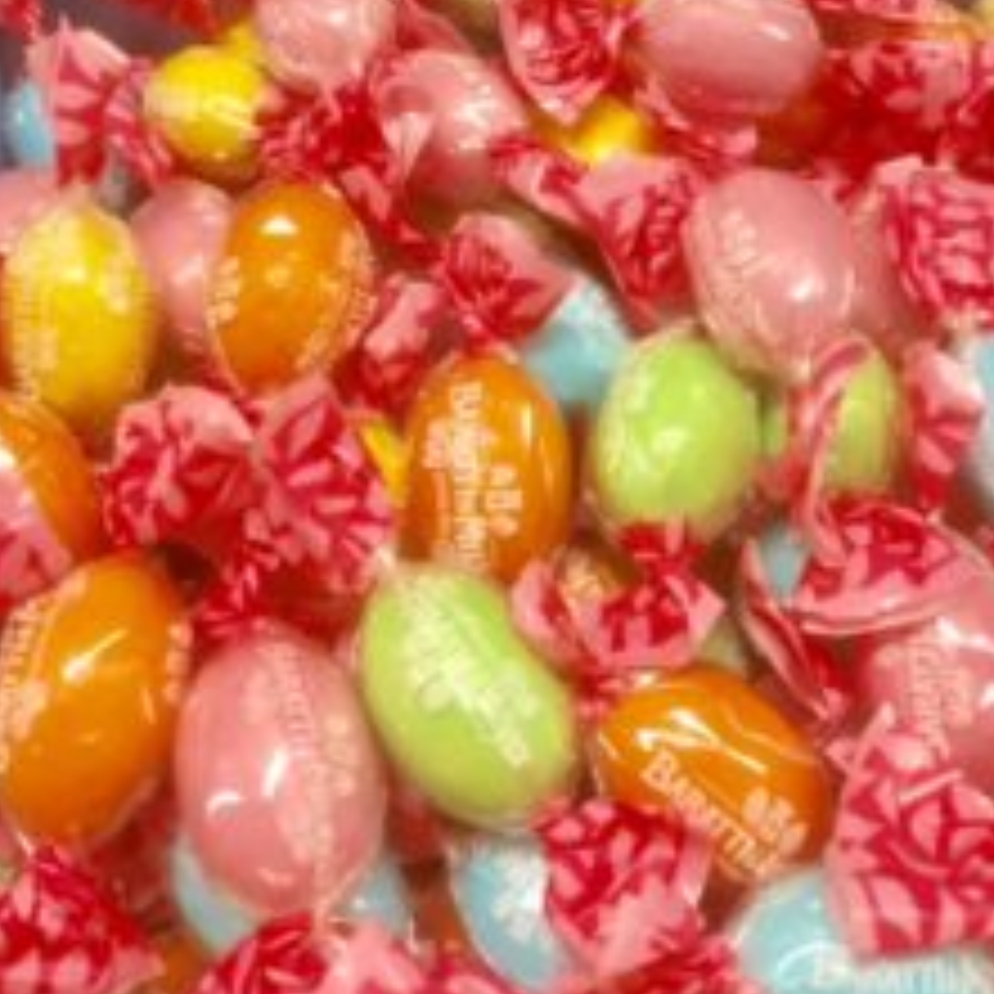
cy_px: 175
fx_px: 1429
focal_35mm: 44
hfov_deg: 38.3
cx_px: 519
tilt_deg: -57.1
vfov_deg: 36.8
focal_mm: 4.15
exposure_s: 1/33
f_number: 2.2
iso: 125
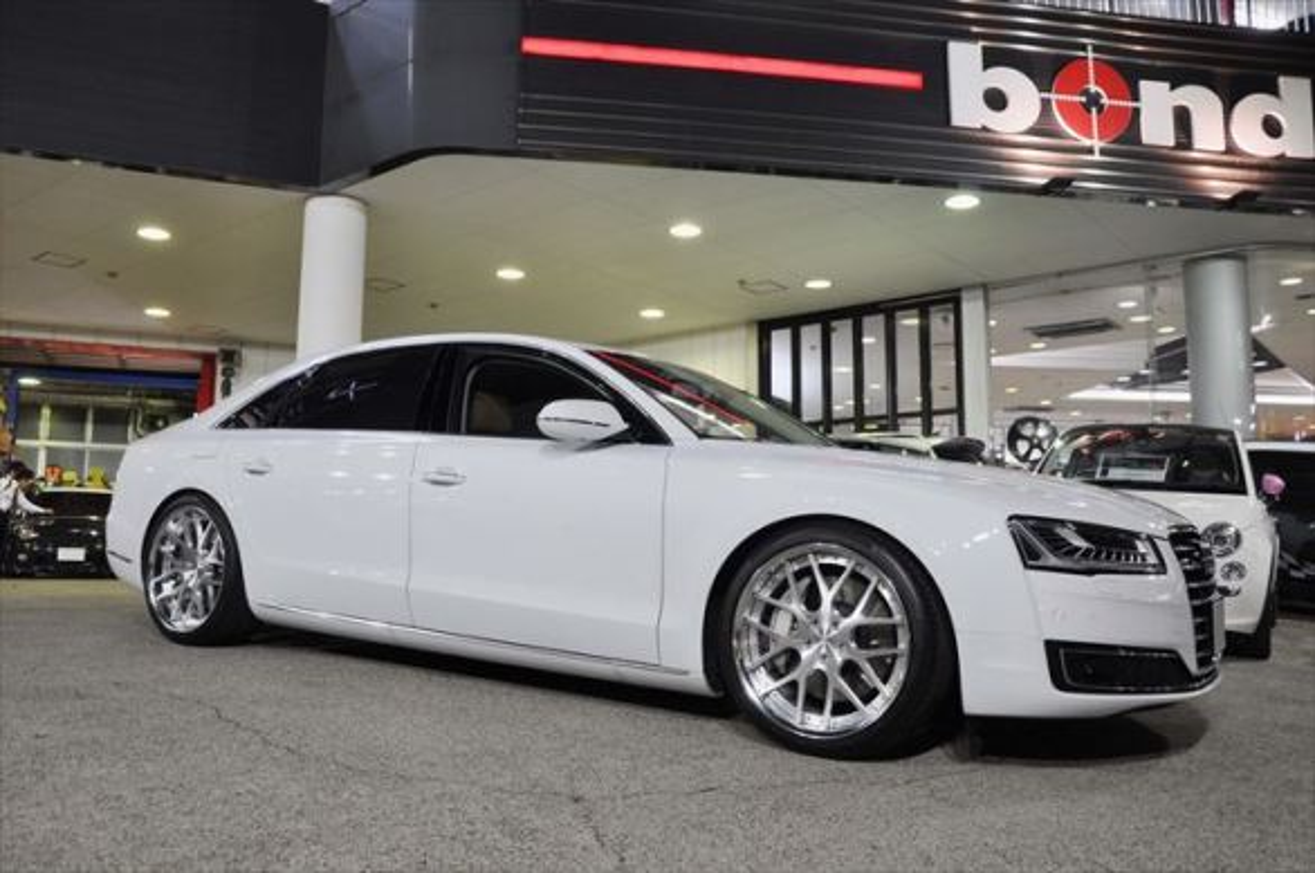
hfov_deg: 59.6
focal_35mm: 32
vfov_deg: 41.6
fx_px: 1149
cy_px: 436
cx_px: 658
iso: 400
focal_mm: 21
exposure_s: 1/30
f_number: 5.6
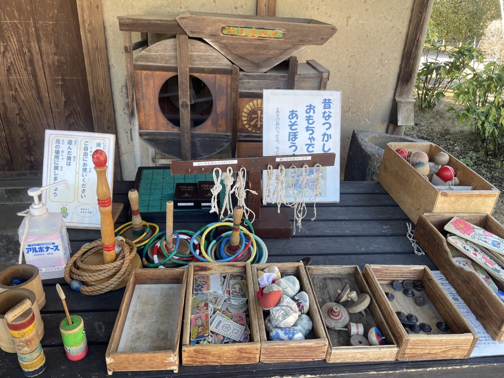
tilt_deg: -25.6
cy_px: 189
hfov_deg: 67.3
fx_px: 379
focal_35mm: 26
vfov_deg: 53.1
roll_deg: -2.4
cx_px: 252
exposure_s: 1/121
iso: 50
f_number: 1.6
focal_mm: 4.2
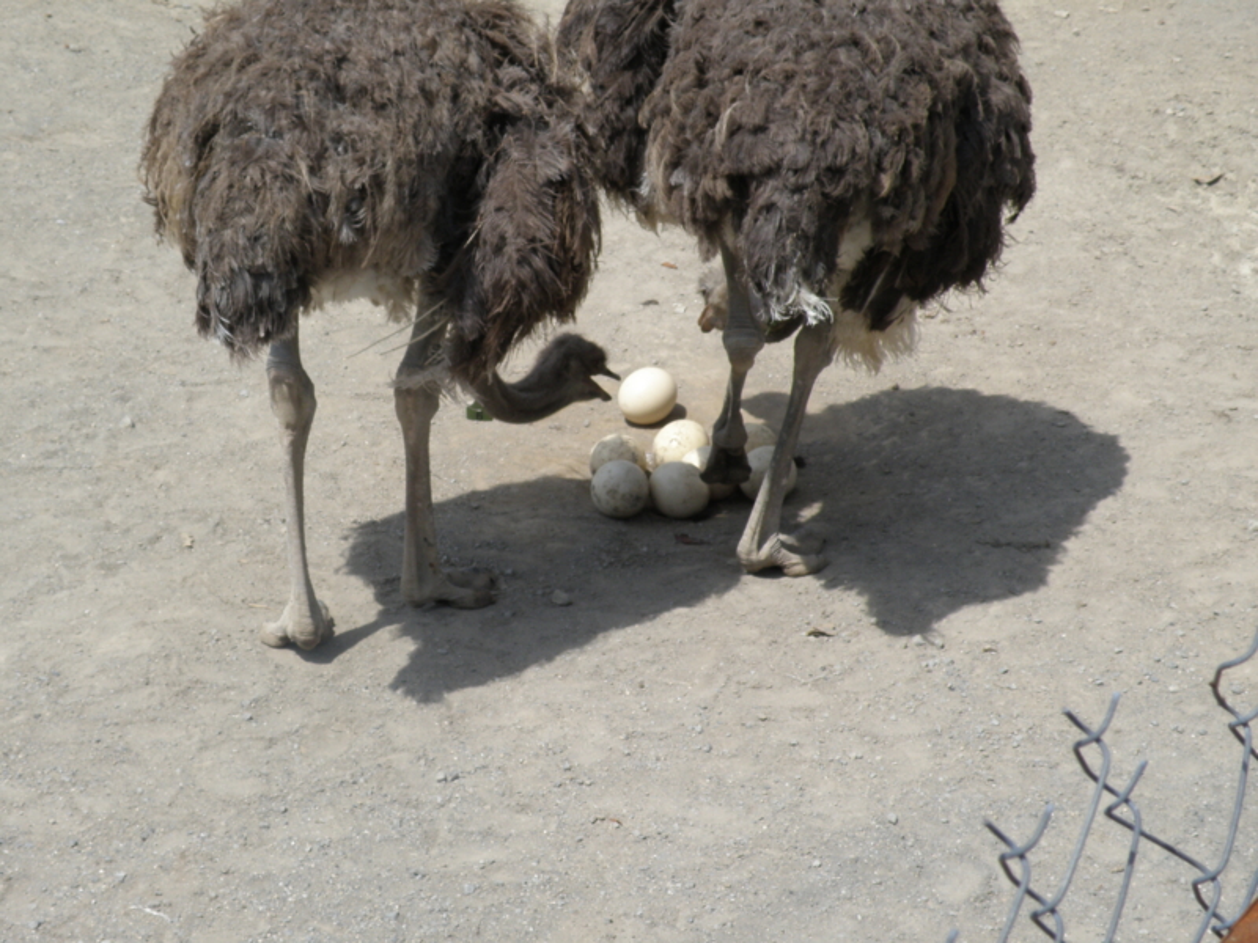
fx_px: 3125
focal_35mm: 86
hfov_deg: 22.8
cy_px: 472
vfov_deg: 17.2
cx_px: 629
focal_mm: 15.26
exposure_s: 1/400
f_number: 5.6
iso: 64
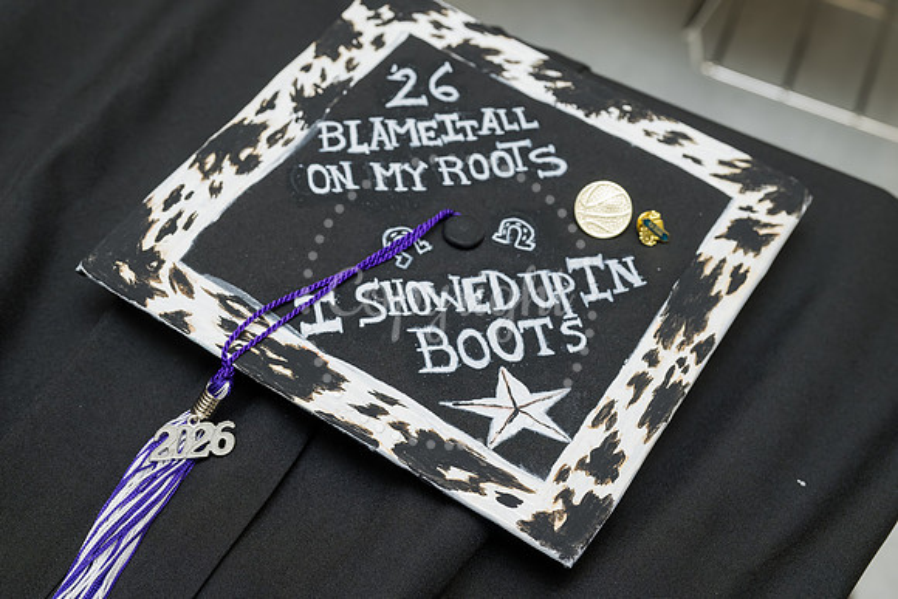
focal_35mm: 59
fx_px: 1476
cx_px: 443
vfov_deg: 23.0
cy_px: 301
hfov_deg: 33.8
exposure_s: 1/160
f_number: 6.3
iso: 1250
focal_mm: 57
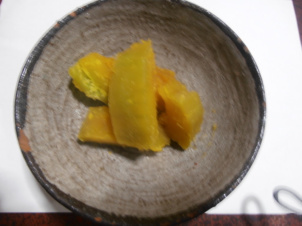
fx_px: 209
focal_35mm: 24
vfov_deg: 56.8
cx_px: 151
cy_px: 113
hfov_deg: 71.6
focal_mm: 4.2
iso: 80
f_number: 3
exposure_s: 1/2
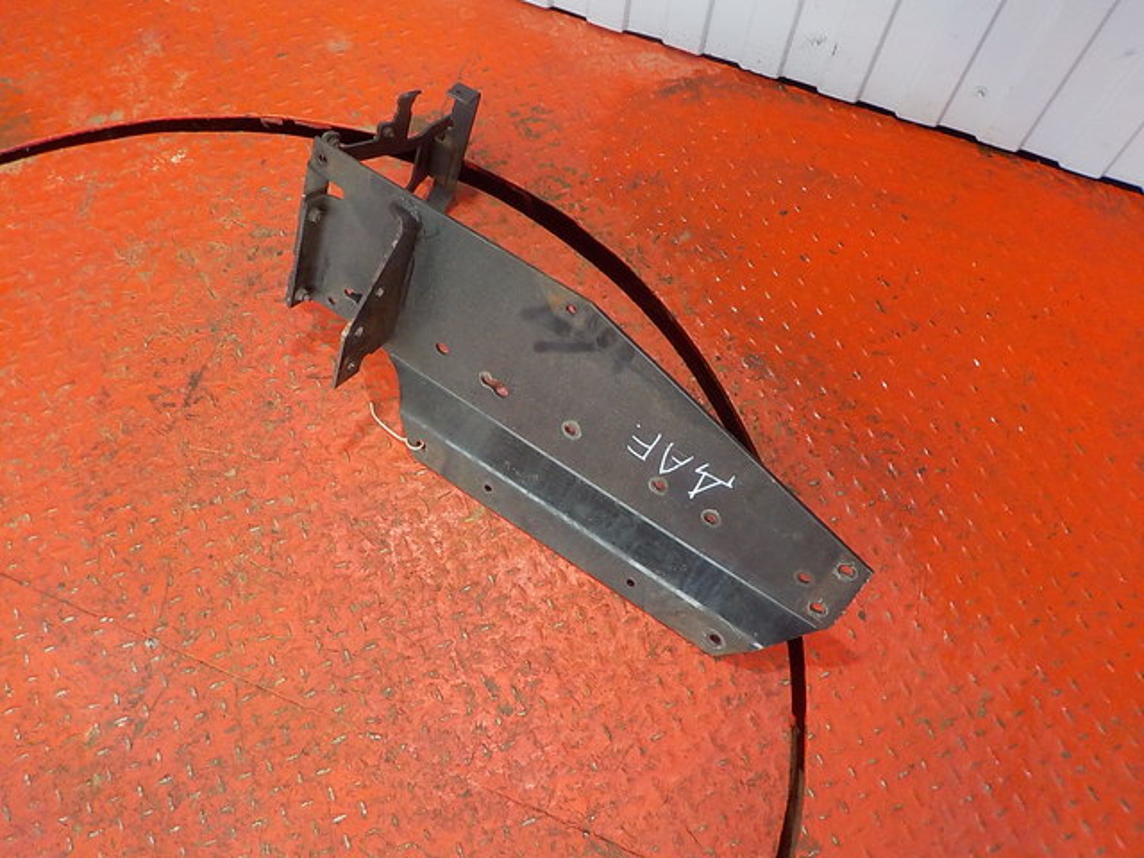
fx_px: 991
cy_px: 429
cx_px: 572
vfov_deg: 46.8
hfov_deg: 60.0
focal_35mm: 30
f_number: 3.3
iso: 280
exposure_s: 1/30
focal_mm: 4.1
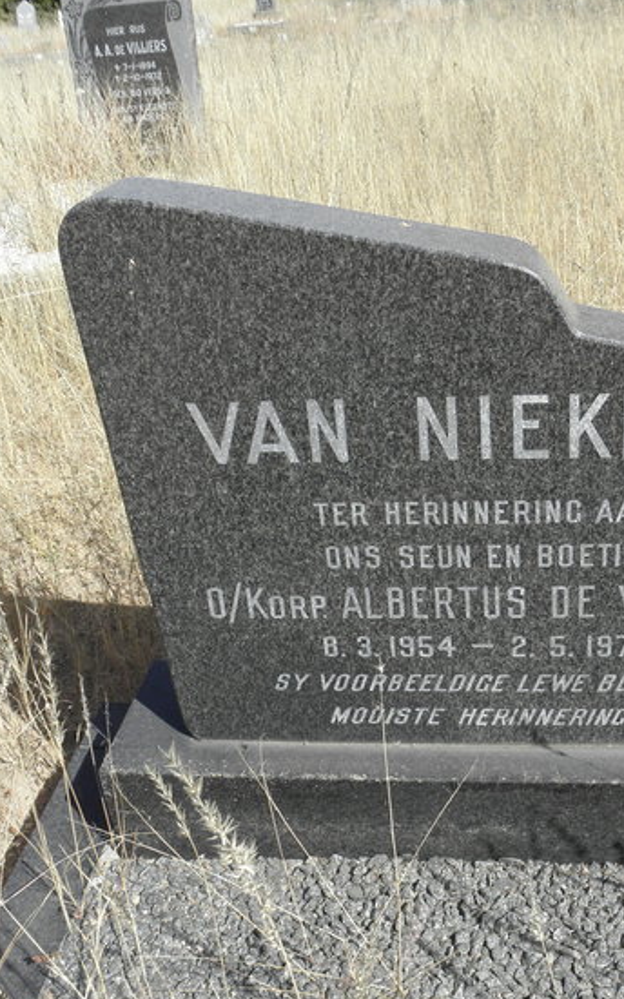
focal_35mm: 40
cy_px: 535
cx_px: 372
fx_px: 1089
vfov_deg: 49.3
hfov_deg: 31.9
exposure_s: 1/250
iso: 64
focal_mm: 4.6
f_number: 5.6
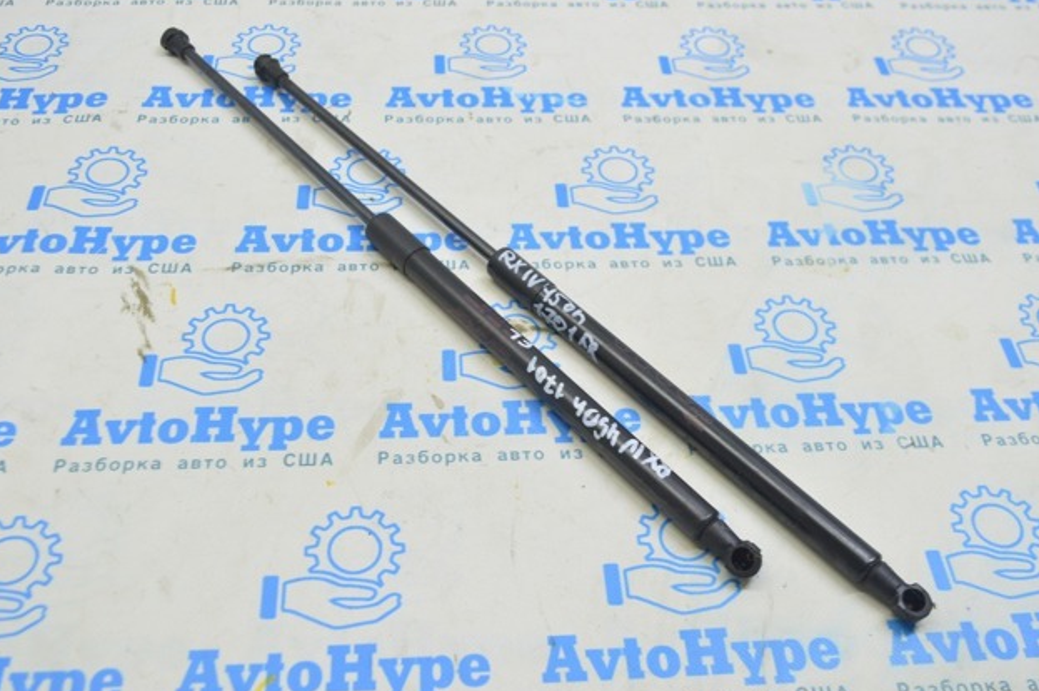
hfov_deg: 50.1
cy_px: 348
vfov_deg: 34.5
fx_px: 1110
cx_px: 507
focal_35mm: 39
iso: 400
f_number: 5.6
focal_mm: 25
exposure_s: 1/20
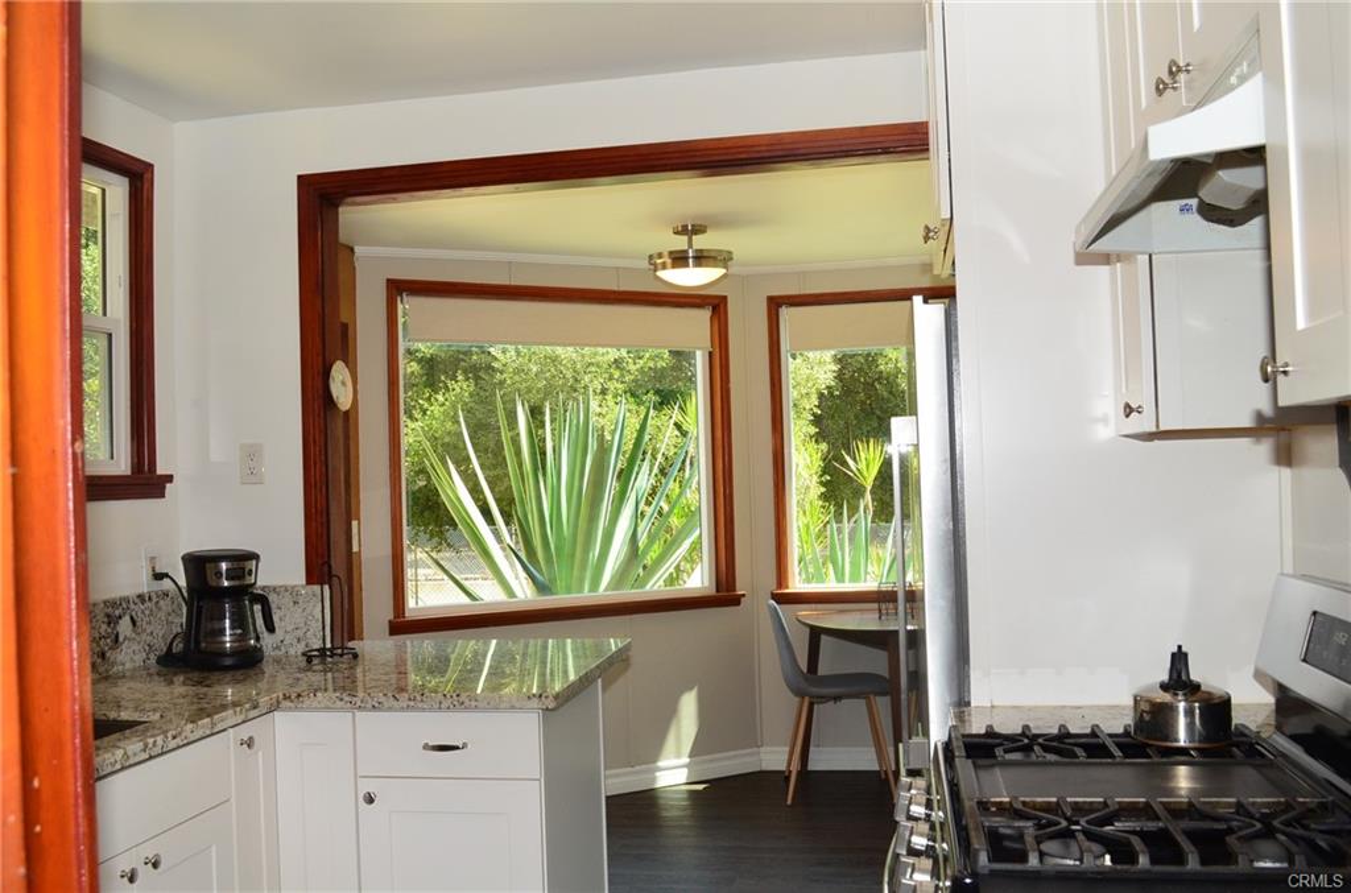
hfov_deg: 57.3
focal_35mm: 33
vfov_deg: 39.8
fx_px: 1235
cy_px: 446
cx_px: 676
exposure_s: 1/125
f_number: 9
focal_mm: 22
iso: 800
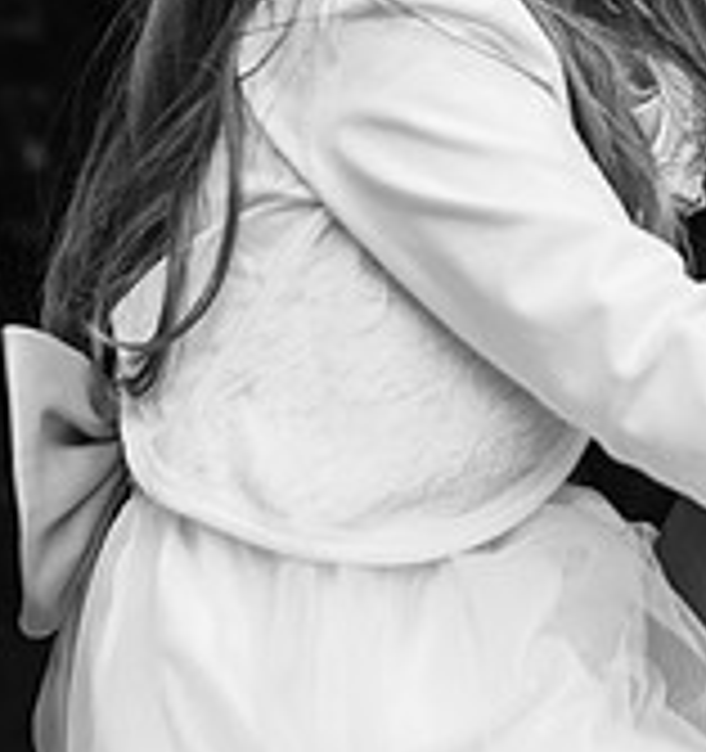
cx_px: 830
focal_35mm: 183
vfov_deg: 9.7
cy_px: -109
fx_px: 4359
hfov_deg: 9.2
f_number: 2.5
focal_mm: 35
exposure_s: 1/125
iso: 100
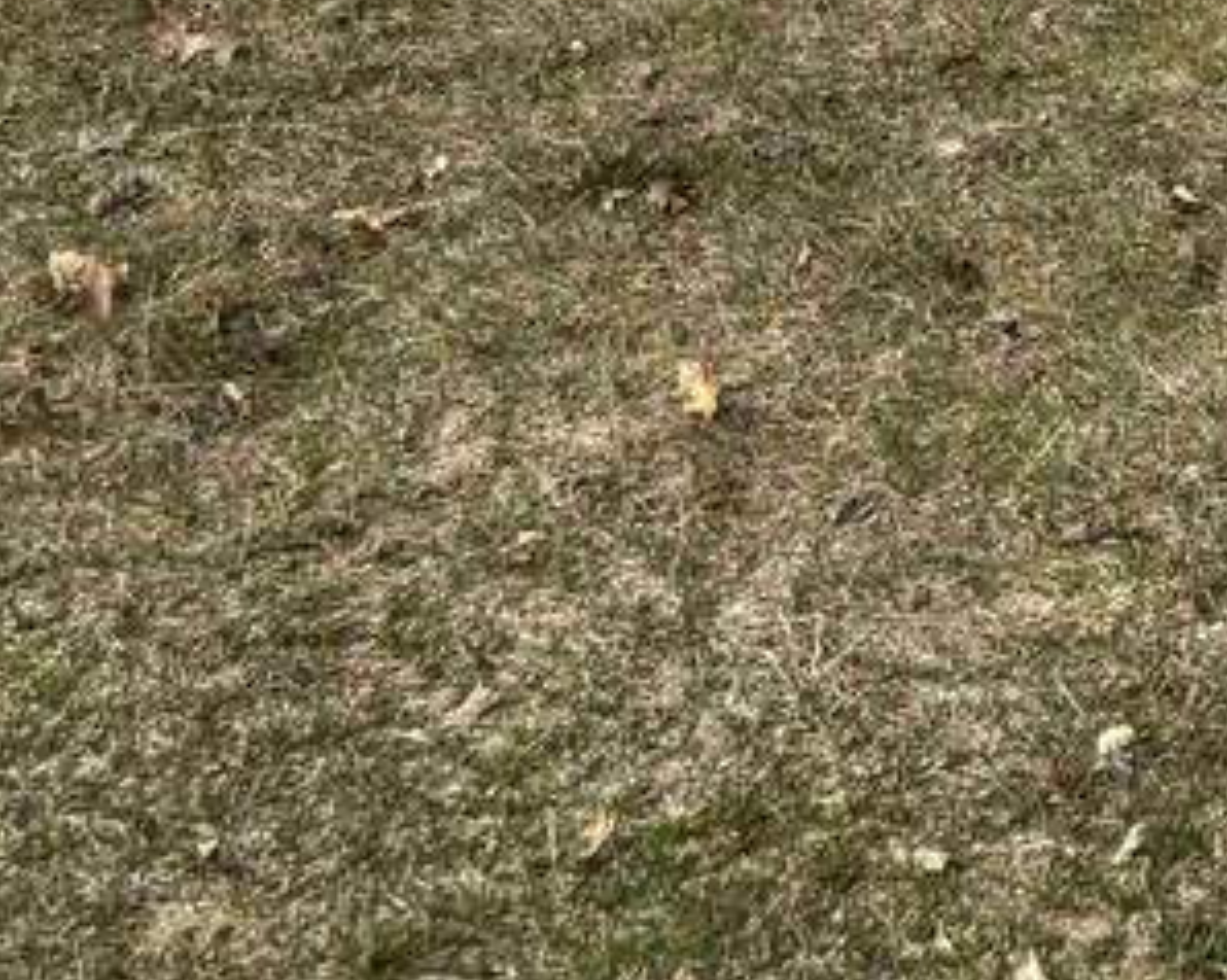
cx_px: 1771
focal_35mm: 109
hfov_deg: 16.3
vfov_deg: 12.4
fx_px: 3956
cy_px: -988
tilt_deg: -5.5
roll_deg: -2.5
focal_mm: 5.96
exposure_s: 1/3448
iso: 50
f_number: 1.6
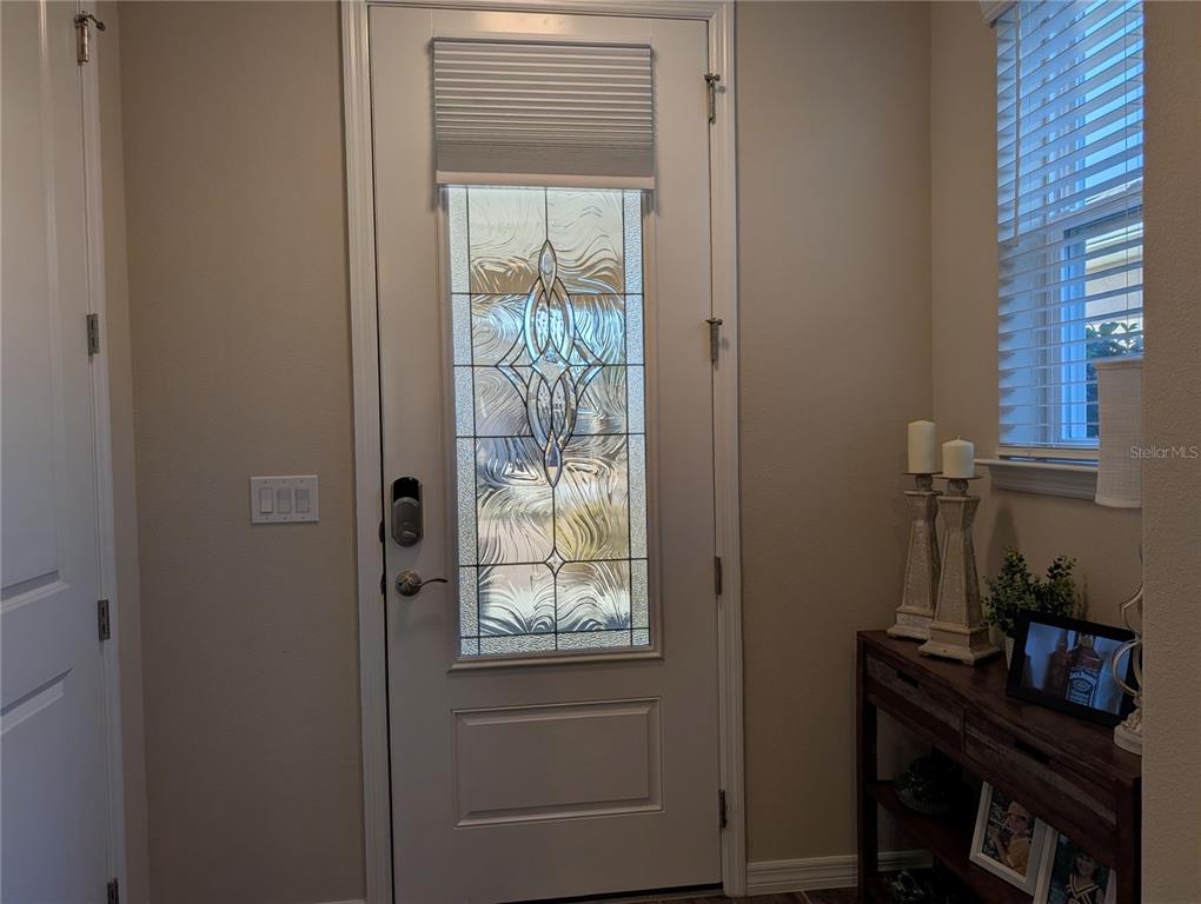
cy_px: 452
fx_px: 834
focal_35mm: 24
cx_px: 600
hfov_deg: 71.5
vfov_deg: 56.9
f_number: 1.68
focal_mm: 6.9
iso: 23
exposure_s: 1/2299
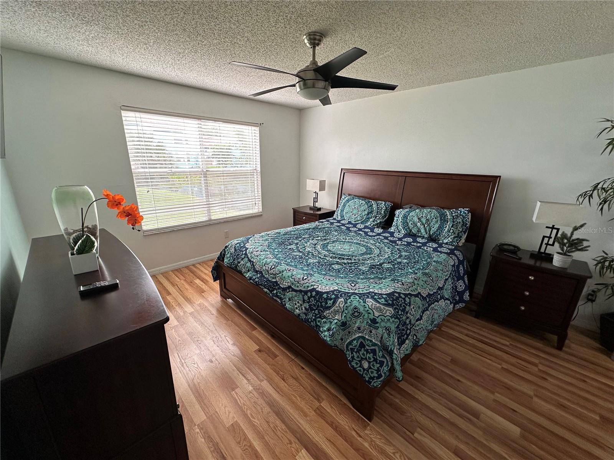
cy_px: 230
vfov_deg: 85.7
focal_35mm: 14
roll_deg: -1.1
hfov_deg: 102.1
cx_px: 307
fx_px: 248
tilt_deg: -16.4
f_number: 2.2
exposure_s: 1/99
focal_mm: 2.22
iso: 100
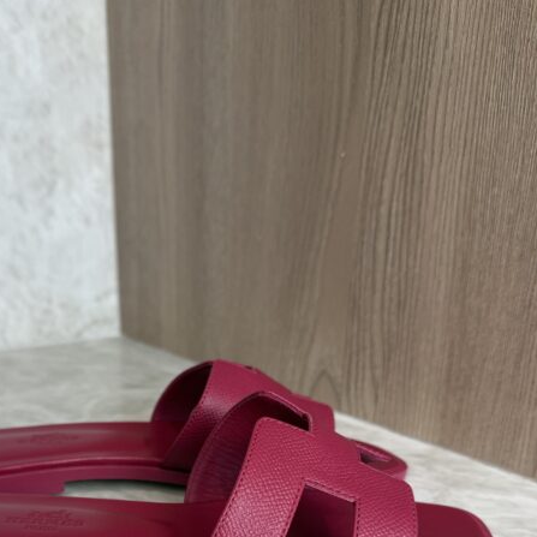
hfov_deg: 43.2
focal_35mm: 38
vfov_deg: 40.6
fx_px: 667
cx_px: 179
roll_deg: +0.5
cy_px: 479
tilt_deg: -22.8
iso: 100
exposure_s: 1/120
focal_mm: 6.76
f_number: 1.78
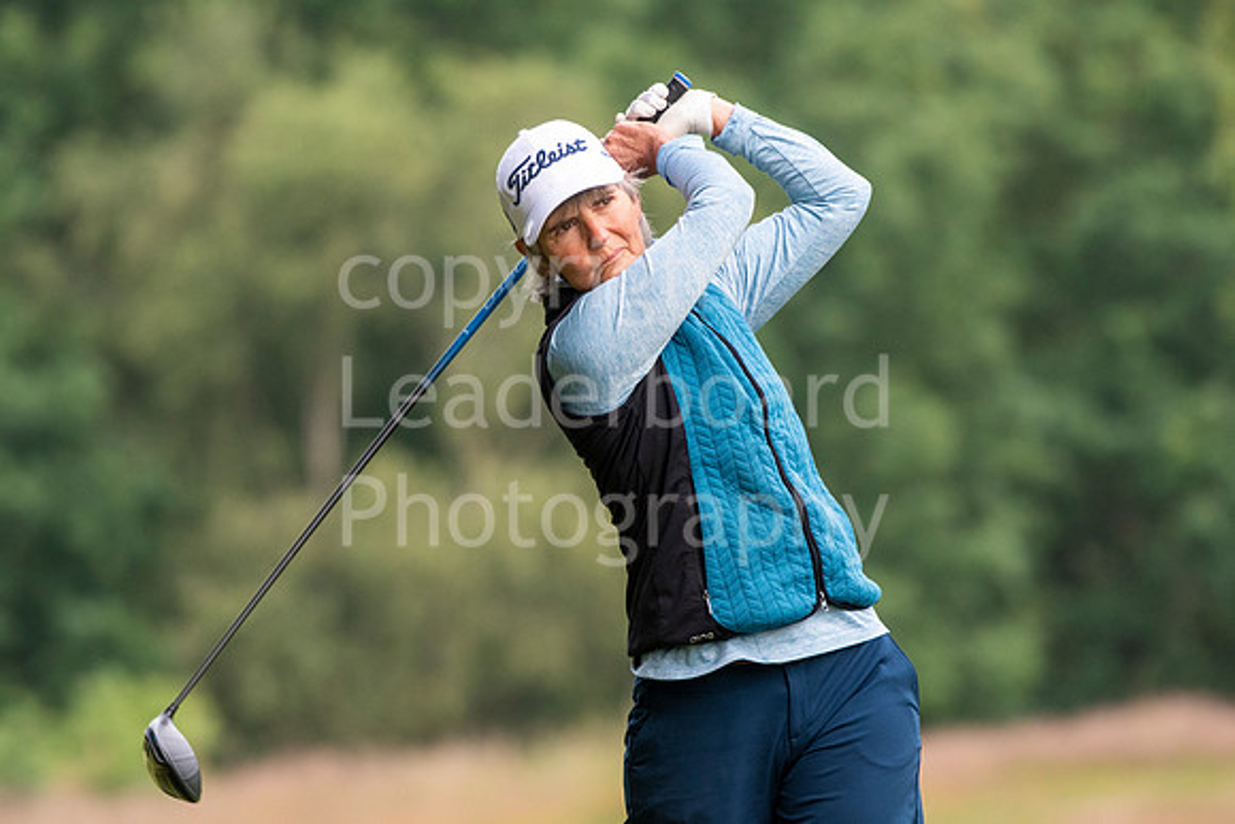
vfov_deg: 2.5
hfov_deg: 3.7
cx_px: 618
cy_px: 412
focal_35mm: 555
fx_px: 19043
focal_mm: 370
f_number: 5.6
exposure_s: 1/1000
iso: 1250
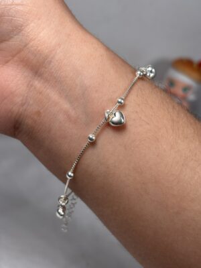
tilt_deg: -25.7
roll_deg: -19.0
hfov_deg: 28.0
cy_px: 134
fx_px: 403
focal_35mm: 52
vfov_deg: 36.8
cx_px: 100
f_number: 1.6
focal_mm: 5.96
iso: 32
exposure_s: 1/206
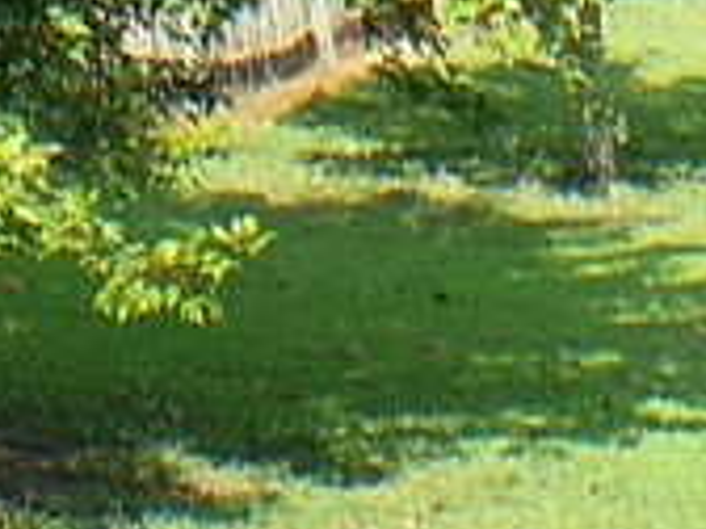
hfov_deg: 8.5
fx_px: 4711
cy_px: -76
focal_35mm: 231
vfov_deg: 6.4
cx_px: -25
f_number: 3
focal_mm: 5.6
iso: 80
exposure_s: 1/400
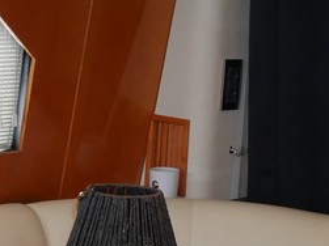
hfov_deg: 15.6
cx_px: -40
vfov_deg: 11.9
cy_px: 244
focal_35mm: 123
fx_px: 1168
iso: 800
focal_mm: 12
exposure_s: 1/60
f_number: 3.5
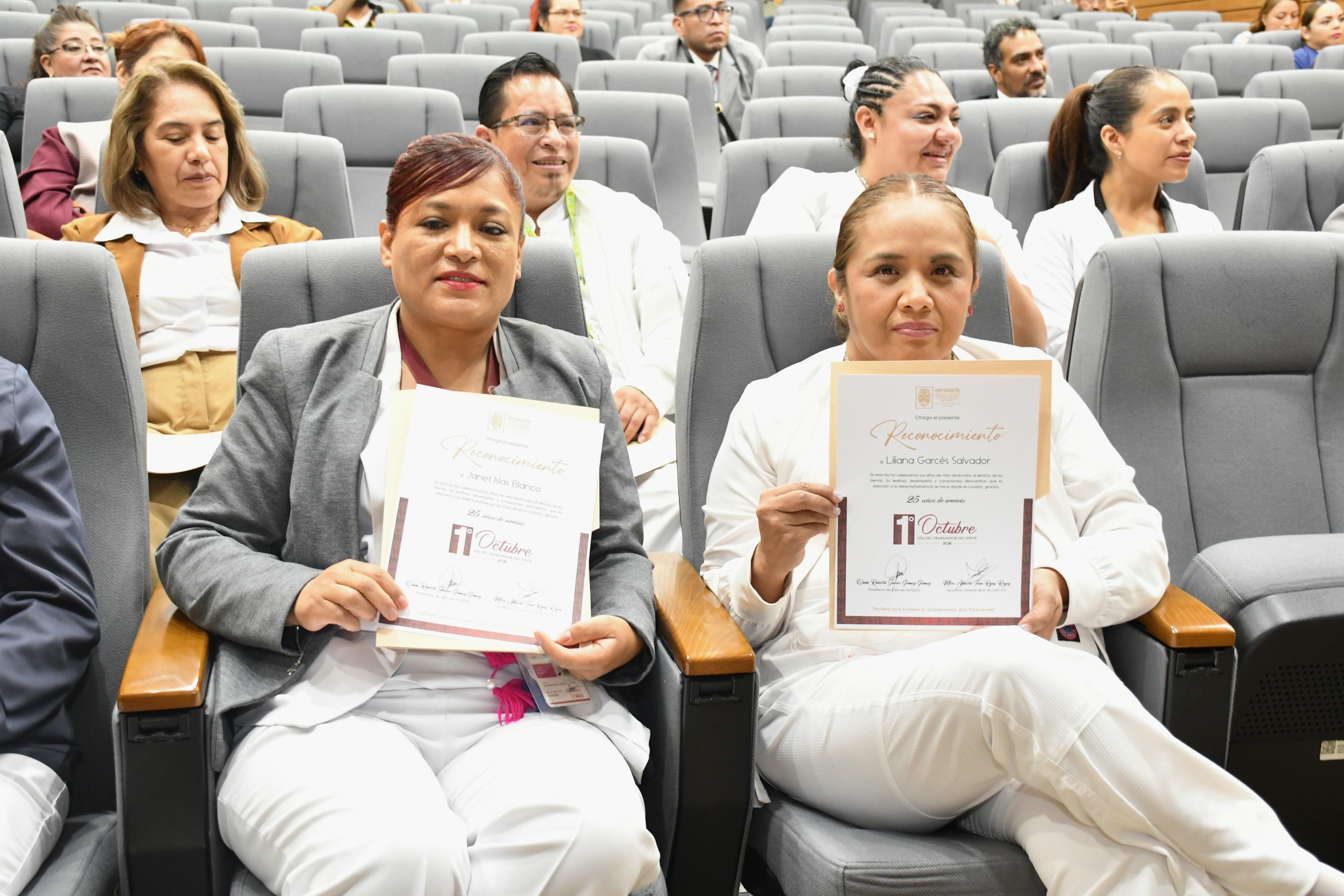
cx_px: 672
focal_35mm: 40
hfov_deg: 48.5
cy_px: 448
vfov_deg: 33.4
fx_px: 1493
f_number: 5
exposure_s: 1/40
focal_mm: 27
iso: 2000
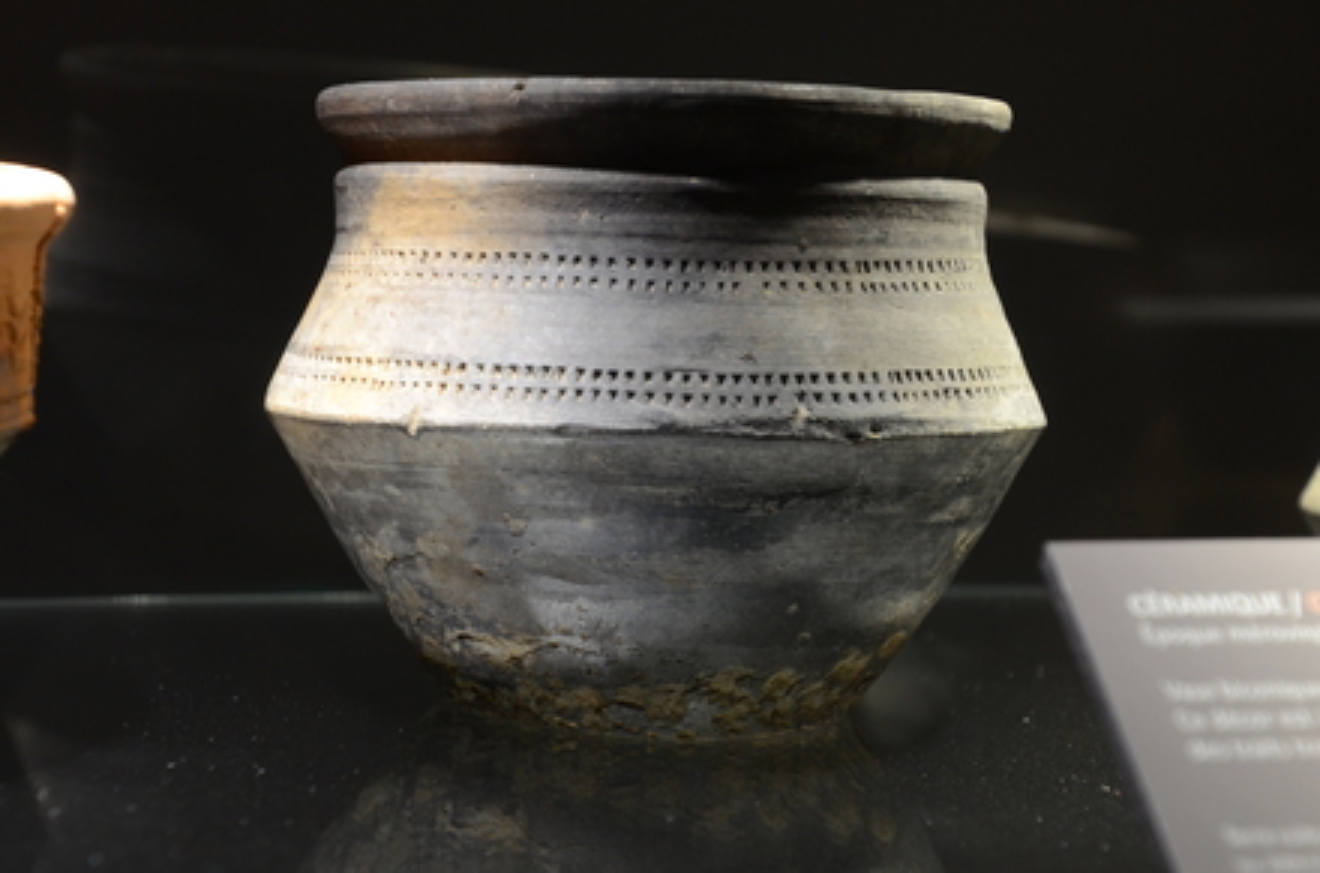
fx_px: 3401
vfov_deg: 14.6
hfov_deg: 22.0
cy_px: 436
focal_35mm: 93
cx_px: 660
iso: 1000
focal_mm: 62
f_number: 5
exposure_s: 1/40
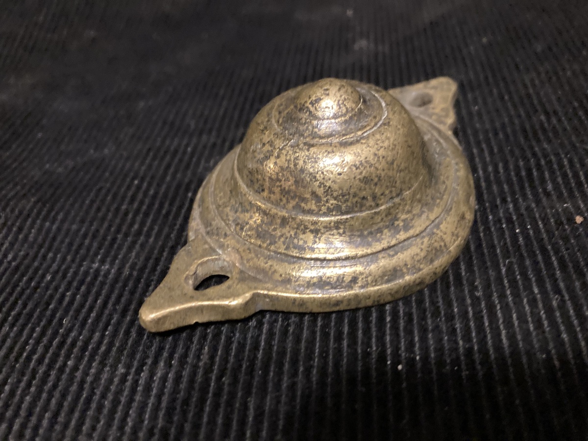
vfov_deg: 49.7
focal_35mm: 28
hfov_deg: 63.4
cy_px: 220
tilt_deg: -42.8
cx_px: 294
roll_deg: +7.4
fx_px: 476
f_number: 1.8
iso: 500
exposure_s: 1/25
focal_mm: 3.99
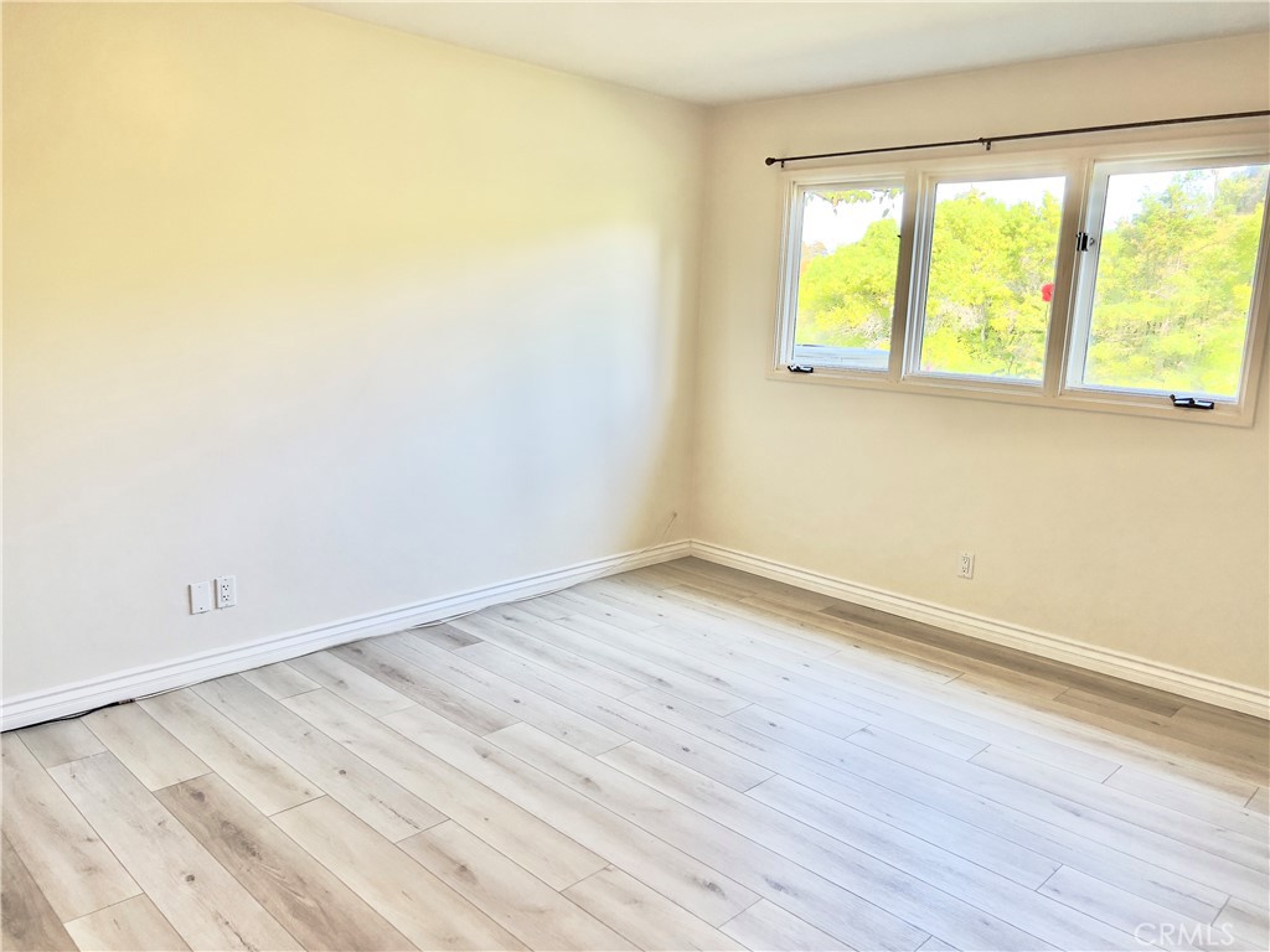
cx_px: 635
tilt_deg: -11.6
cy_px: 476
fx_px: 954
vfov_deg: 53.1
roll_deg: -1.6
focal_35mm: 26
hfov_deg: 67.3
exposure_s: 1/164
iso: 50
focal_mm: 5.7
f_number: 1.5
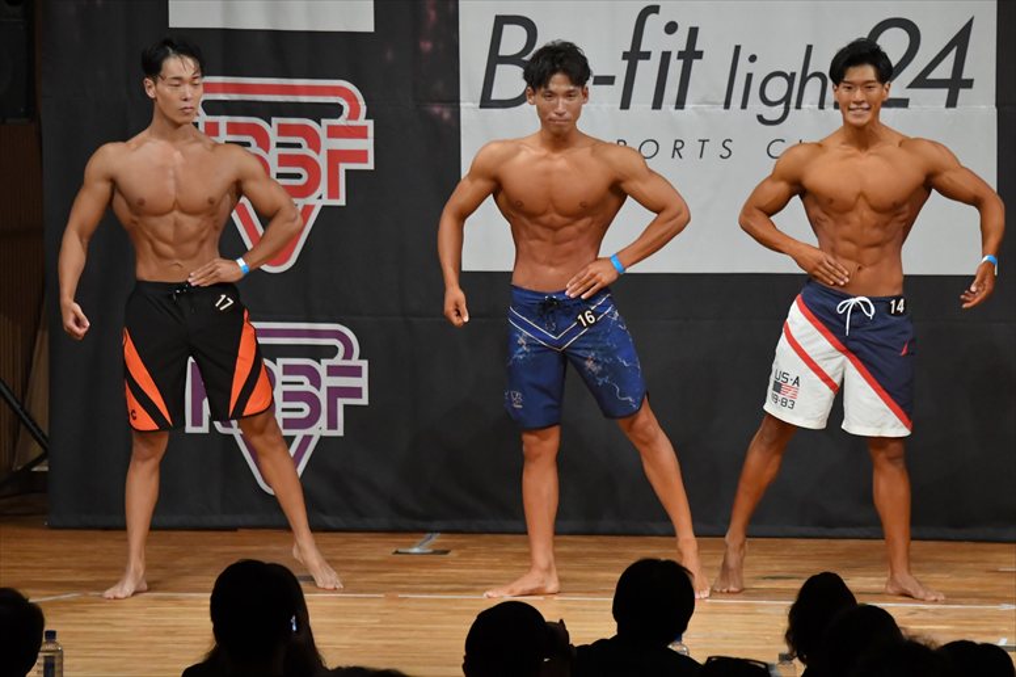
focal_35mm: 255
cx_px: 508
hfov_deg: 8.1
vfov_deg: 5.4
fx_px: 7193
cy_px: 338
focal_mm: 170
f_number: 5.6
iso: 6400
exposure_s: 1/400
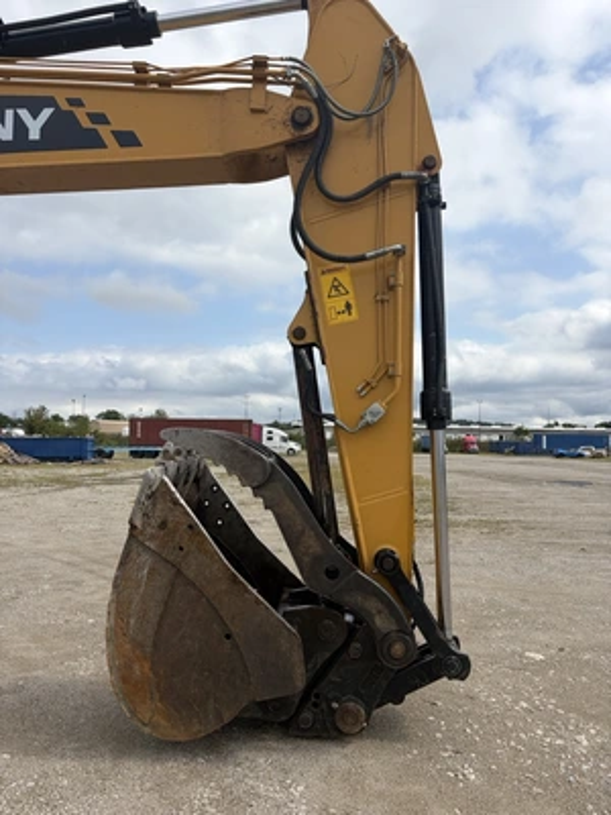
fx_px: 612
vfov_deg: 67.3
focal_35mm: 26
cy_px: 408
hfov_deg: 53.1
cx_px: 306
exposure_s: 1/6993
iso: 64
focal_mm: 5.96
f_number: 1.6
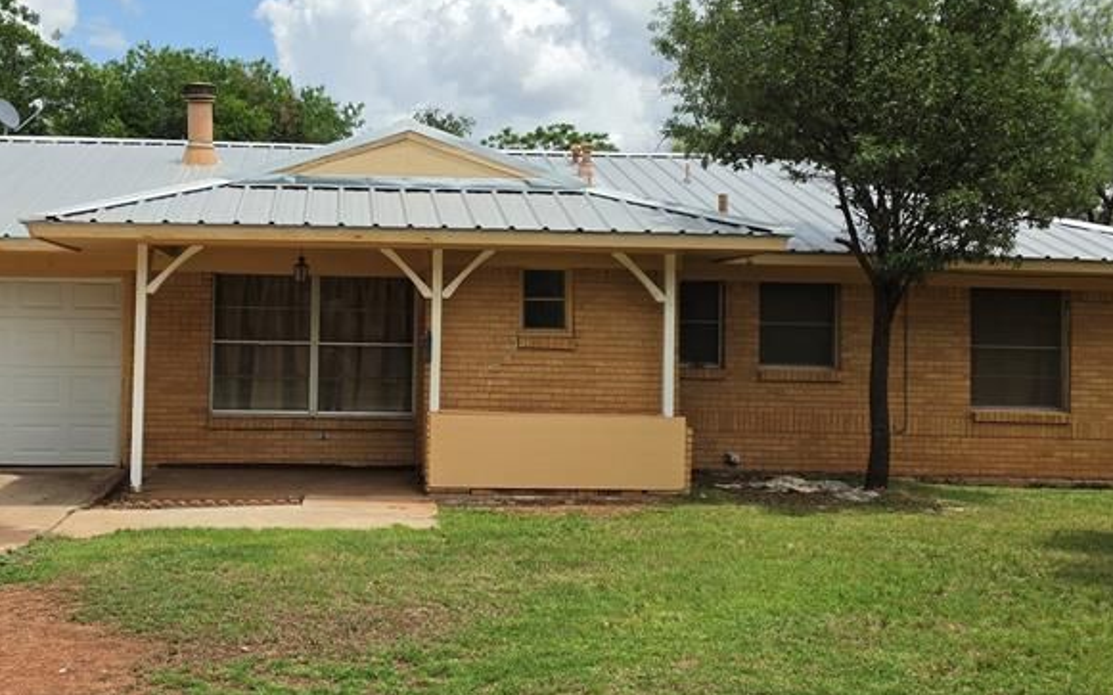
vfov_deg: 29.8
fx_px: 1304
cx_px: 397
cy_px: 285
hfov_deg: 45.7
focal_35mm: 43
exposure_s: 1/7939
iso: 50
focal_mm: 6.5
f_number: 1.4
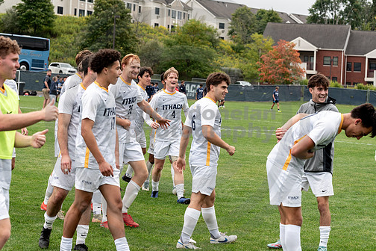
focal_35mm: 100
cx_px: 178
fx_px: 1044
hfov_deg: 20.4
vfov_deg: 13.7
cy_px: 121
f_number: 5
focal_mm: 86
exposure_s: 1/400
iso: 320
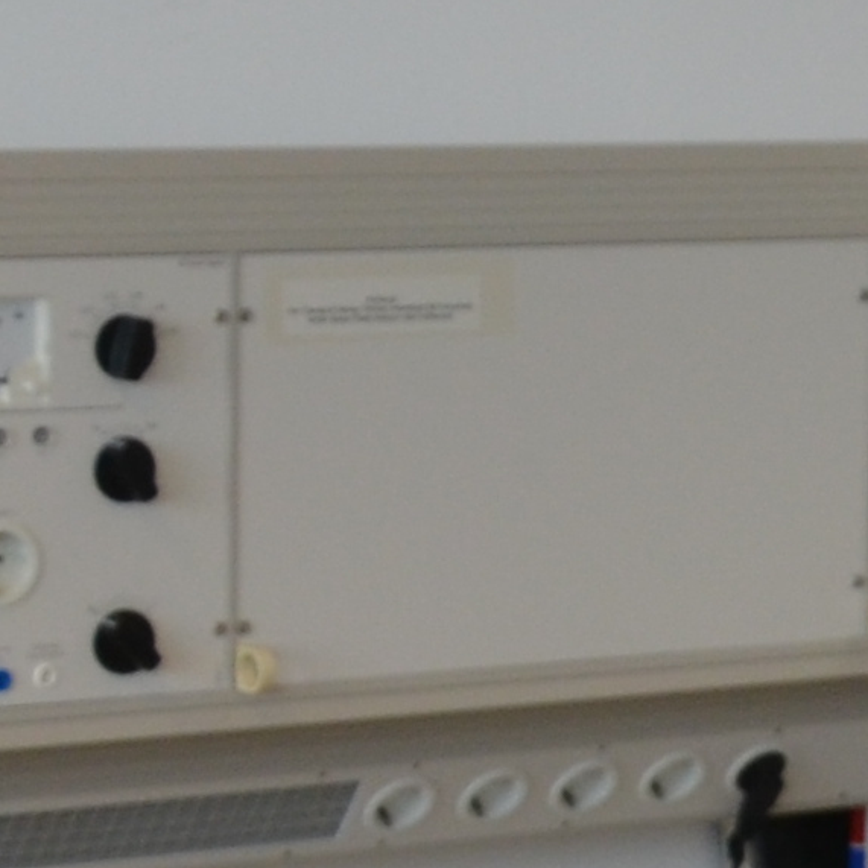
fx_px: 6544
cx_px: 2771
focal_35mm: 231
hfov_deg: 6.7
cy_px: 1031
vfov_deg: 7.5
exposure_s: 1/125
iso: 400
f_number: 5.6
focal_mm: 21
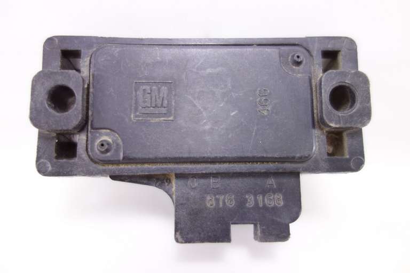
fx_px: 319
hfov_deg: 65.5
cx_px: 205
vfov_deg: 46.4
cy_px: 136
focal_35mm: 28
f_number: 1.8
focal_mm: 10.4
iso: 125
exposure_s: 1/50
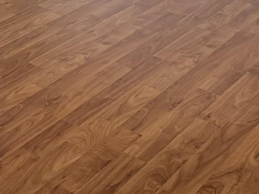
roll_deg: -0.9
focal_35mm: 86
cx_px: -42
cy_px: -143
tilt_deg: -7.5
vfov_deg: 15.1
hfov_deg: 21.3
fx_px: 643
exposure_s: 1/240
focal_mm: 6.76
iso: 100
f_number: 1.78
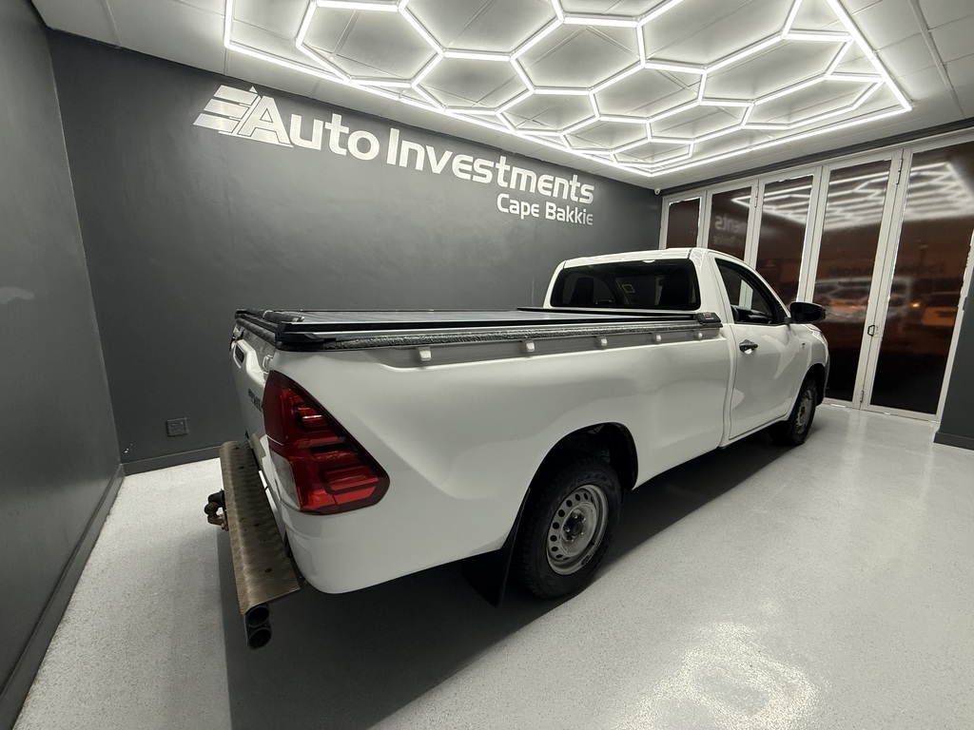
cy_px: 365
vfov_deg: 85.7
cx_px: 487
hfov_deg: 102.1
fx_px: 394
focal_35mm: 14
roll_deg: +0.1
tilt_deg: -9.4
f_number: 2.2
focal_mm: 2.22
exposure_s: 1/100
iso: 320
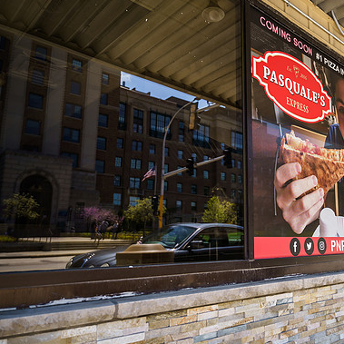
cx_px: 235
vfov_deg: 51.1
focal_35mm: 32
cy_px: 173
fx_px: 360
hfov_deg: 50.0
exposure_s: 1/640
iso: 200
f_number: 2.8
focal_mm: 24
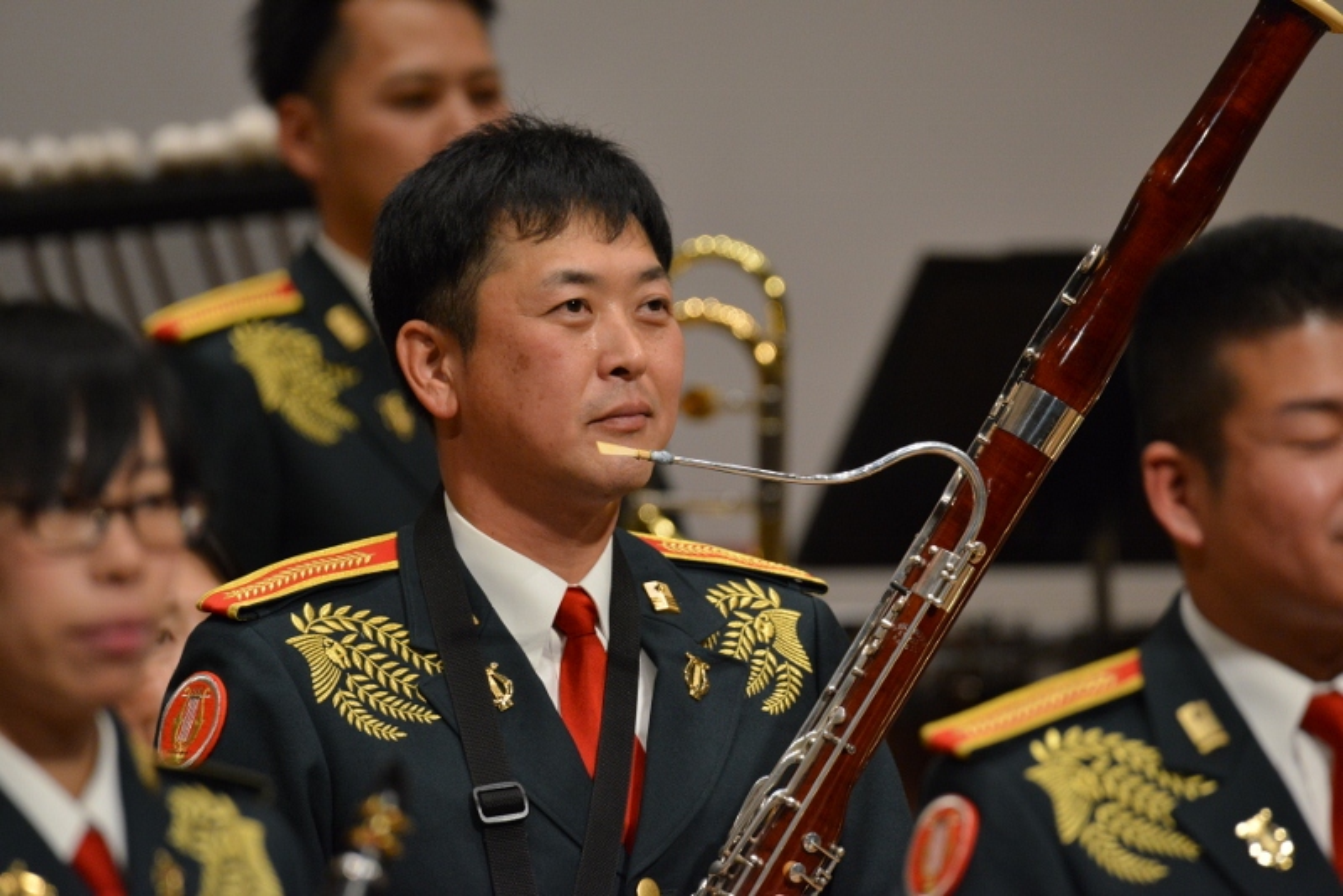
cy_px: 448
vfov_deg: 2.3
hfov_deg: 3.4
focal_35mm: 600
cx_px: 672
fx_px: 22390
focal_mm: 600
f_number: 7.1
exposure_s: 1/320
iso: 3200
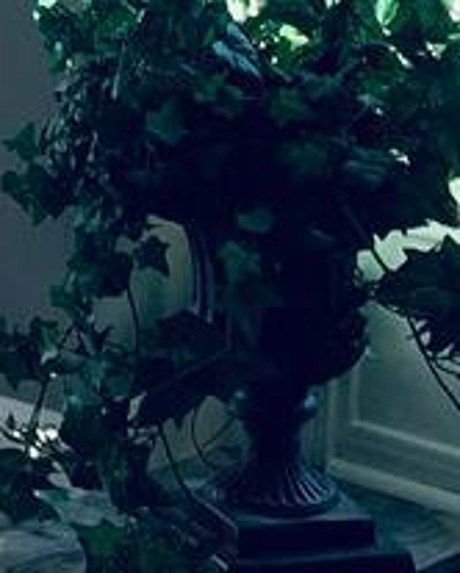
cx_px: -715
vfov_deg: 10.0
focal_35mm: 188
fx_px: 3195
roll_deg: -1.2
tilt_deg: -6.3
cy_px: -224
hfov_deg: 7.6
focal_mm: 4.25
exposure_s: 1/122
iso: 32
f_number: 1.8
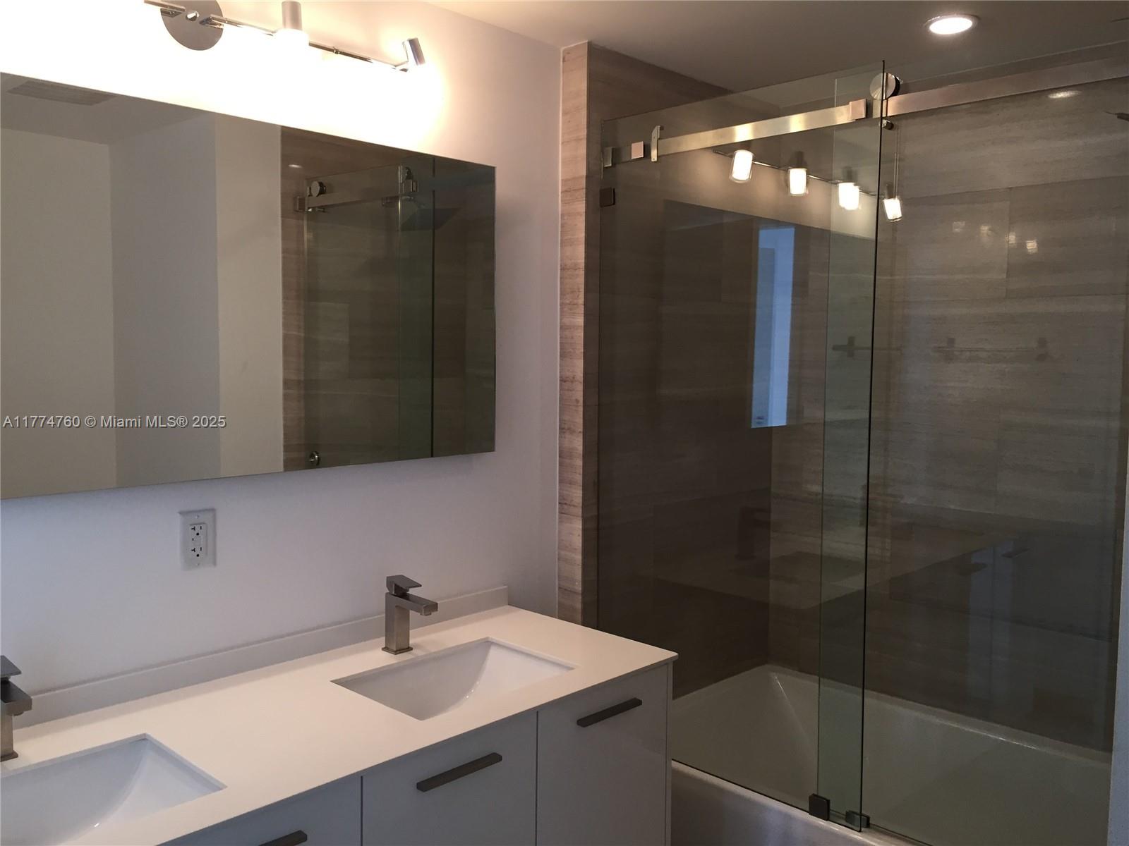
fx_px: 946
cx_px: 564
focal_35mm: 29
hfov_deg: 61.7
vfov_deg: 48.2
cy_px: 423
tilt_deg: -4.2
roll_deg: -0.8
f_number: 2.2
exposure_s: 1/30
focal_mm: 4.15
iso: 40
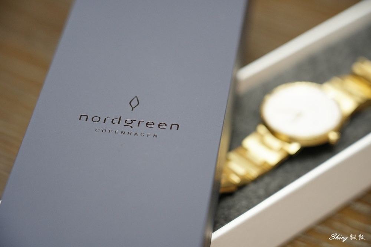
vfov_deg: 13.0
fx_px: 1082
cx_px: 186
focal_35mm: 105
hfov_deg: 19.5
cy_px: 124
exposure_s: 1/125
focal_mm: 105
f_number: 4
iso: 1600
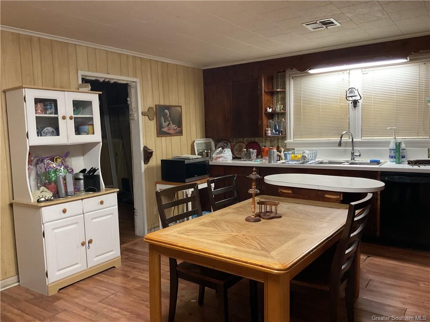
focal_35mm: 29
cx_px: 215
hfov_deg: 61.7
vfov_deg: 48.2
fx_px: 360
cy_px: 161
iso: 320
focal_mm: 3
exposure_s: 1/30
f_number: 1.8
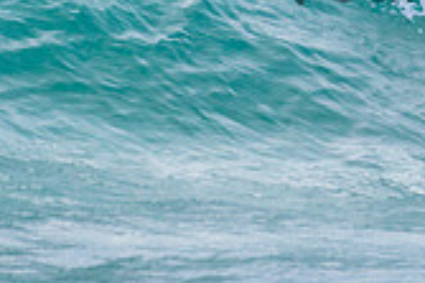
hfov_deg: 1.0
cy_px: -169
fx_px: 25156
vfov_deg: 0.6
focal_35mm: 2133
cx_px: 714
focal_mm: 500
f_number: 5.6
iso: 360
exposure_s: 1/2000
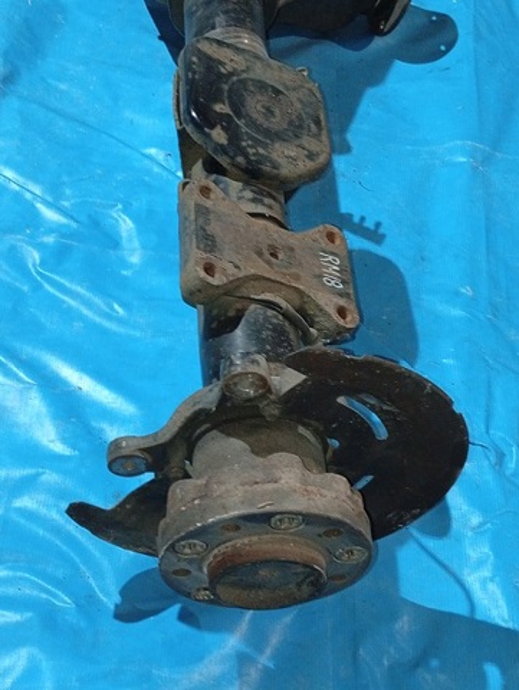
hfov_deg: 28.1
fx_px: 1038
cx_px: 260
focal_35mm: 52
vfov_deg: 36.8
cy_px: 345
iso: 1616
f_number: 1.8
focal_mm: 3.96
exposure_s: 1/20
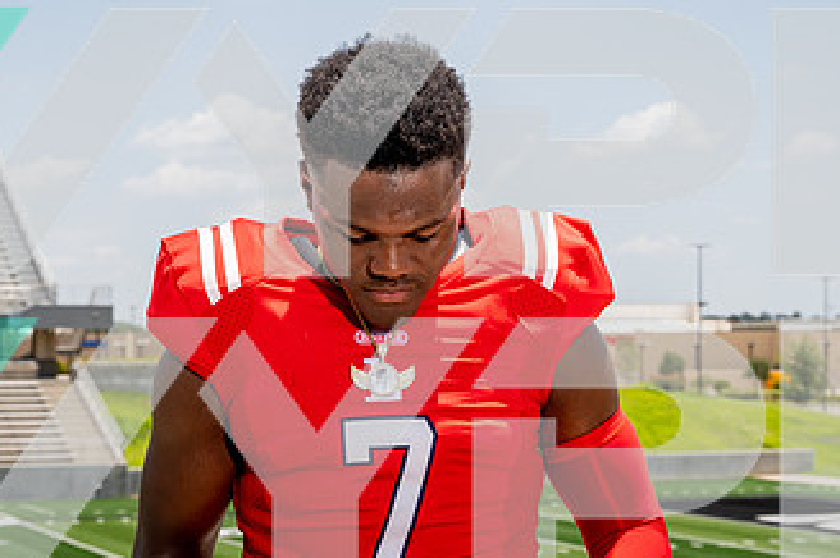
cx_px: 423
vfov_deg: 15.9
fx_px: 1981
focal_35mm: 85
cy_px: 454
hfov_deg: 23.9
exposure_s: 1/250
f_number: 7.1
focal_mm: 48
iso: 100
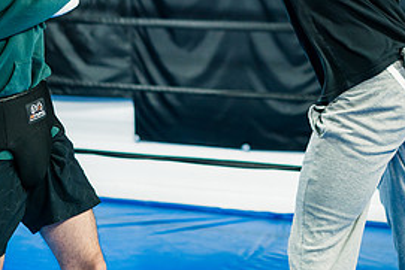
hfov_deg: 19.1
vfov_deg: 12.7
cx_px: 209
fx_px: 1204
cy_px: 13
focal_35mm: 107
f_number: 1.8
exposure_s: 1/640
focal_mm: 50
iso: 2500
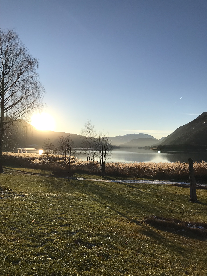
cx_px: 104
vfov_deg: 63.4
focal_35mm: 28
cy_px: 138
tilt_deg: +2.9
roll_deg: +0.6
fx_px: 223
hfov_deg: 49.7
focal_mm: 3.99
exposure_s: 1/3195
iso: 20
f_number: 1.8
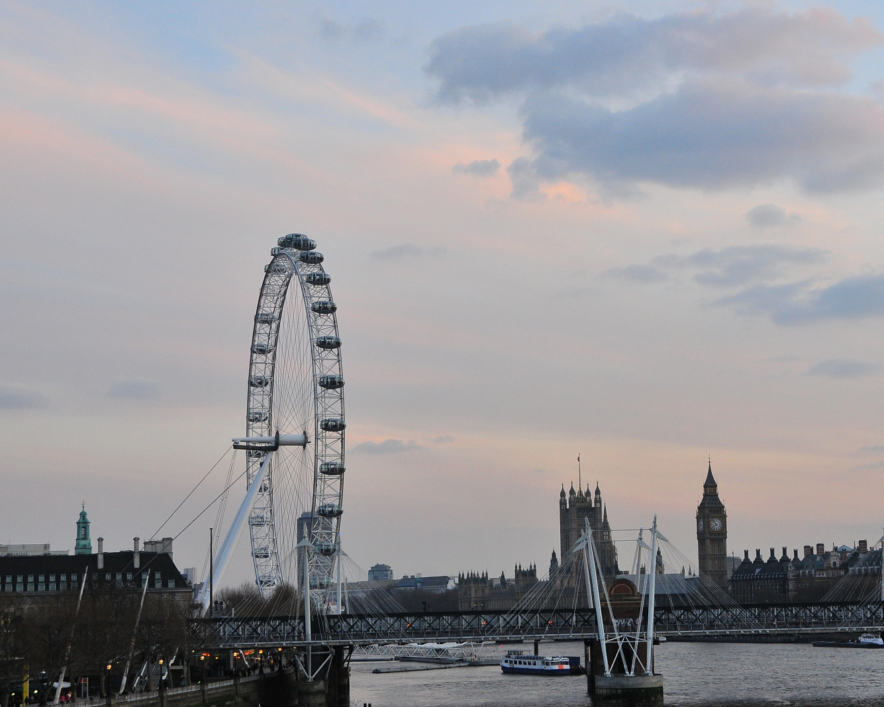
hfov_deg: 27.4
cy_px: 406
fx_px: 1805
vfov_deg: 22.1
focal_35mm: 69
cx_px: 551
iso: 500
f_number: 6.3
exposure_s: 1/125
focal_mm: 32
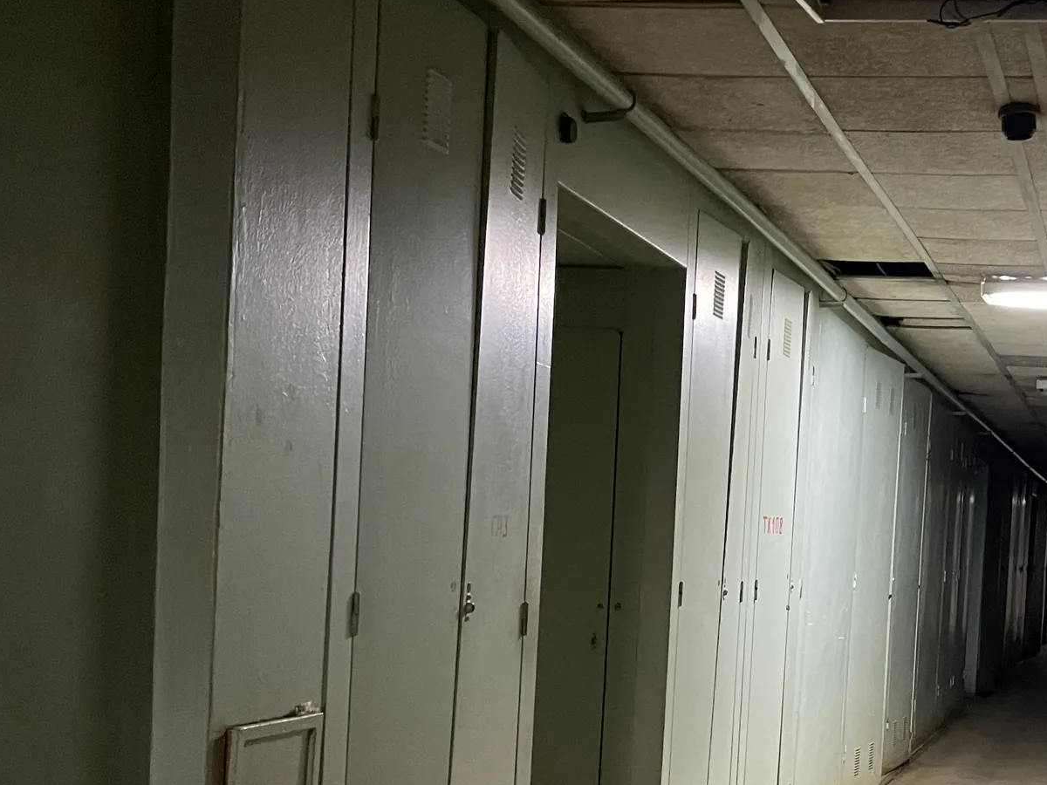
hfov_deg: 35.4
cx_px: 861
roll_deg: -3.6
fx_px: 1573
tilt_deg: -1.7
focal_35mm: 52
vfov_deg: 27.7
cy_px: 581
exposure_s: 1/25
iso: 500
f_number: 1.6
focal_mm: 4.2
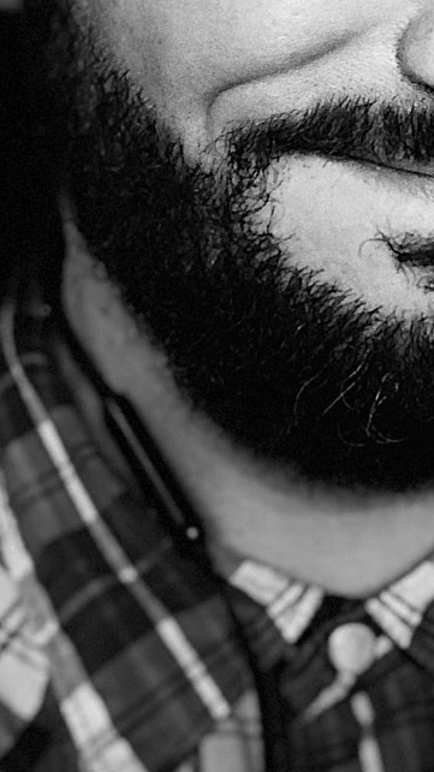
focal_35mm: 87
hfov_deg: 13.8
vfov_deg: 23.9
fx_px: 1780
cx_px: 398
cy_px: 101
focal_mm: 2.87
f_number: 2.2
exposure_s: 1/16
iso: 200
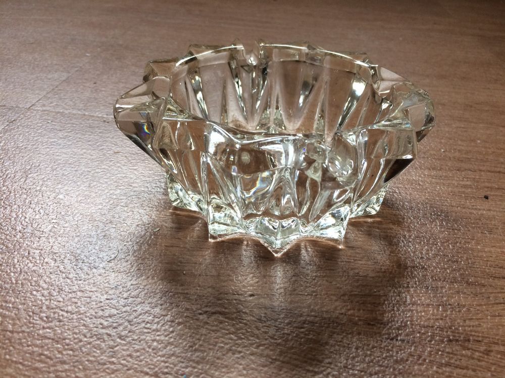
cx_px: 252
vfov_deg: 48.2
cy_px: 189
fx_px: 423
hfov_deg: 61.7
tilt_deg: -36.5
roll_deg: -4.4
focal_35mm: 29
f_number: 2.2
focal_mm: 4.15
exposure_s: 1/33
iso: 125
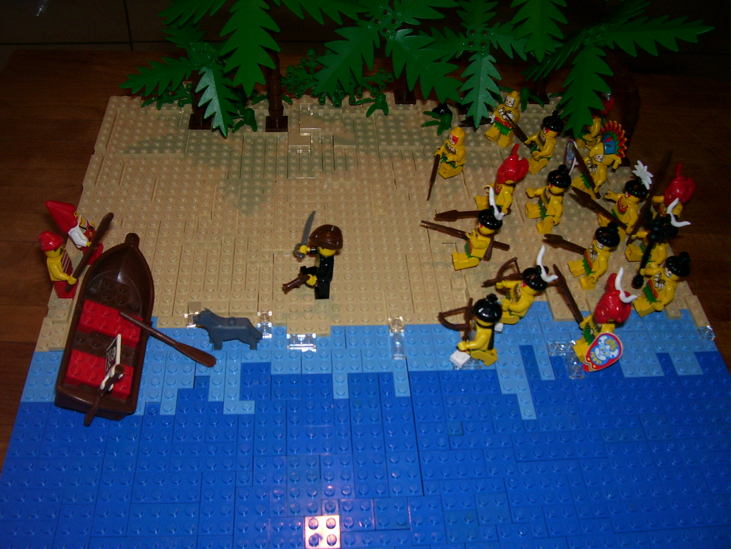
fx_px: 718
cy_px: 274
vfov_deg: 41.8
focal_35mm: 34
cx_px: 366
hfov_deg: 54.0
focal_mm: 5.6
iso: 125
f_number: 2.7
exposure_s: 1/60
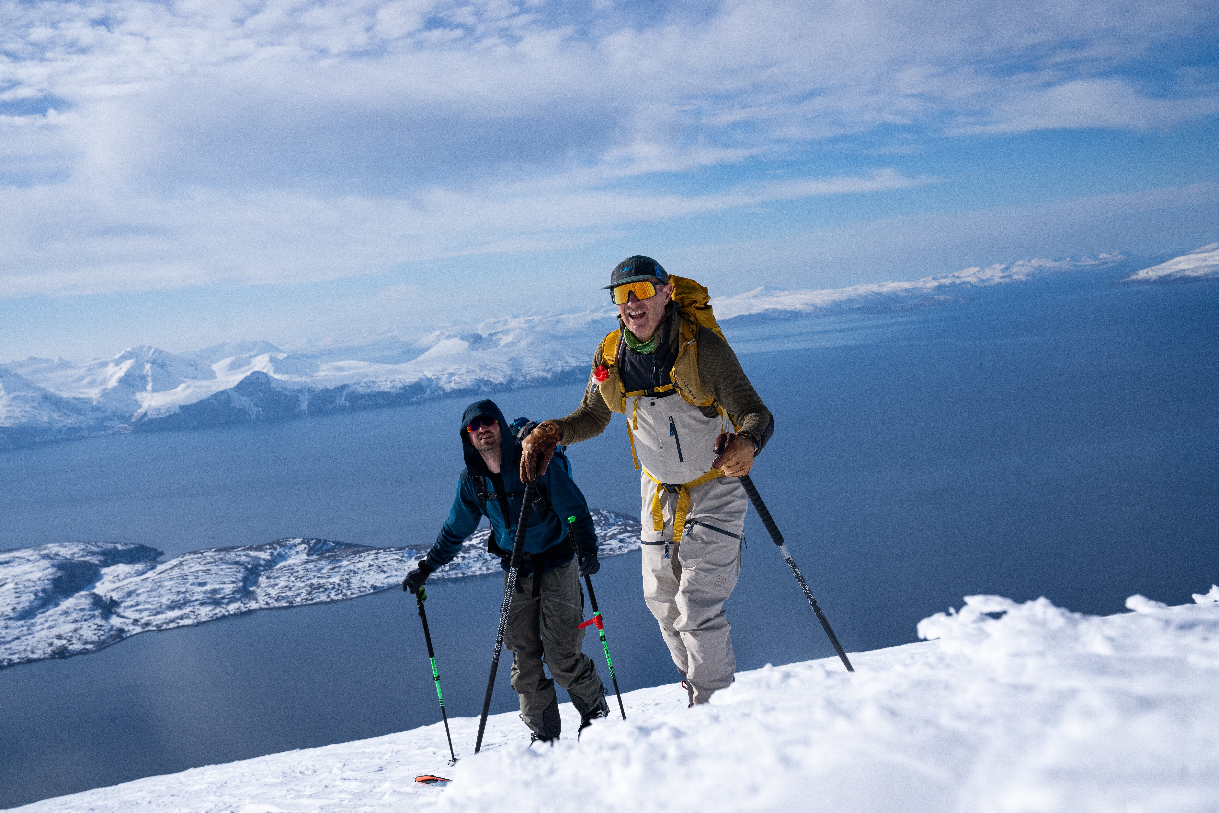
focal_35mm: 38
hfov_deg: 50.7
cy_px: 406
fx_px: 1287
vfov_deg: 35.1
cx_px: 610
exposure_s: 1/4000
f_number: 8
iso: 800
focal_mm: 38
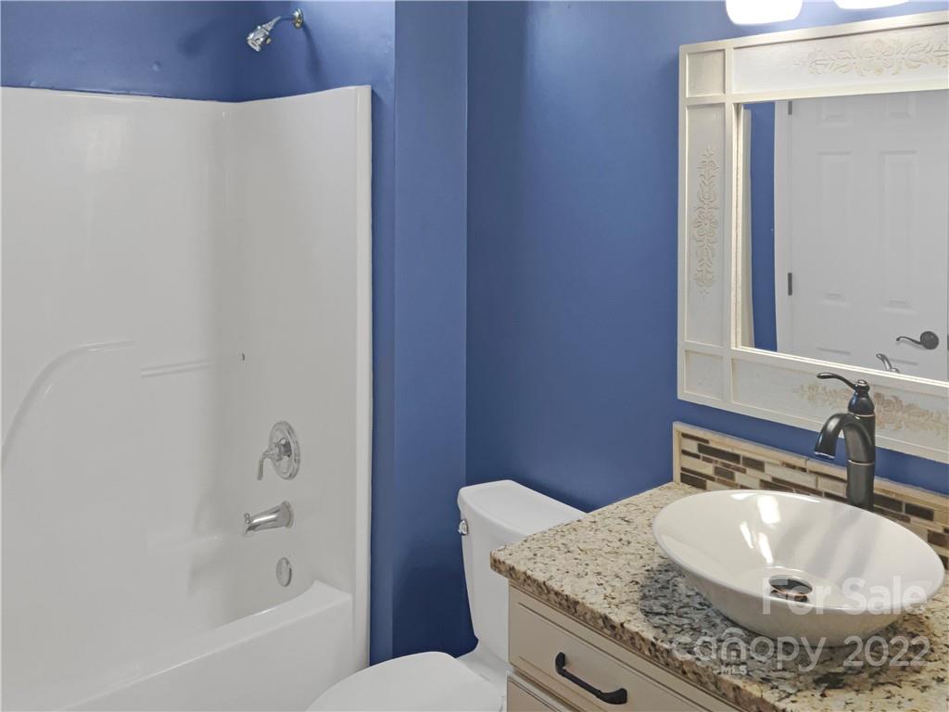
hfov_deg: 61.7
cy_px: 356
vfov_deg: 48.2
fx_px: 795
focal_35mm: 29
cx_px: 474
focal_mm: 3
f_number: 1.8
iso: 16
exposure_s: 1/280
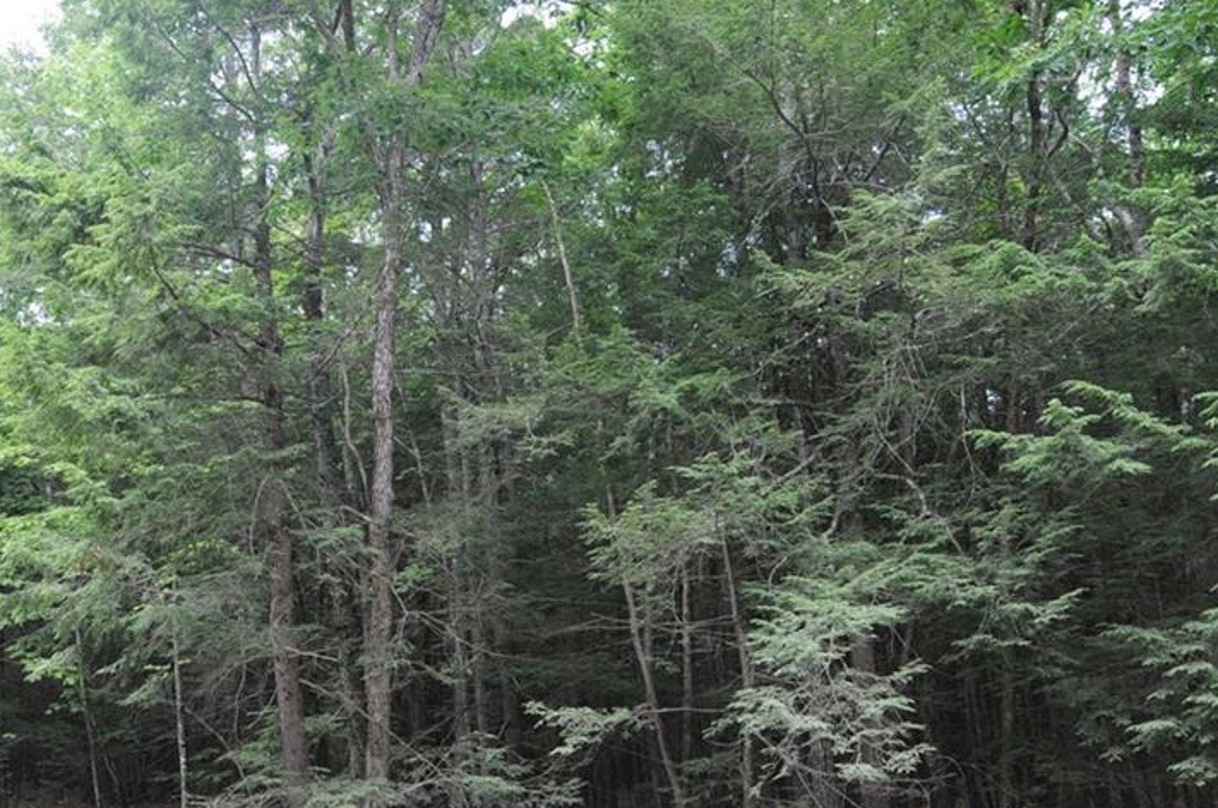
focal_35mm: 37
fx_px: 1241
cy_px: 561
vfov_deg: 35.6
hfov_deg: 52.2
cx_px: 536
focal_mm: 17
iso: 320
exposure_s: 1/250
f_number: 4
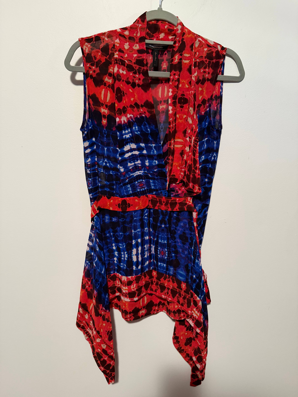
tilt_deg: -11.5
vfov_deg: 71.6
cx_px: 149
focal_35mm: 24
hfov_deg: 56.8
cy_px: 198
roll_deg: -0.2
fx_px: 275
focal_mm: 6.76
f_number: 1.78
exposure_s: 1/60
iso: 500
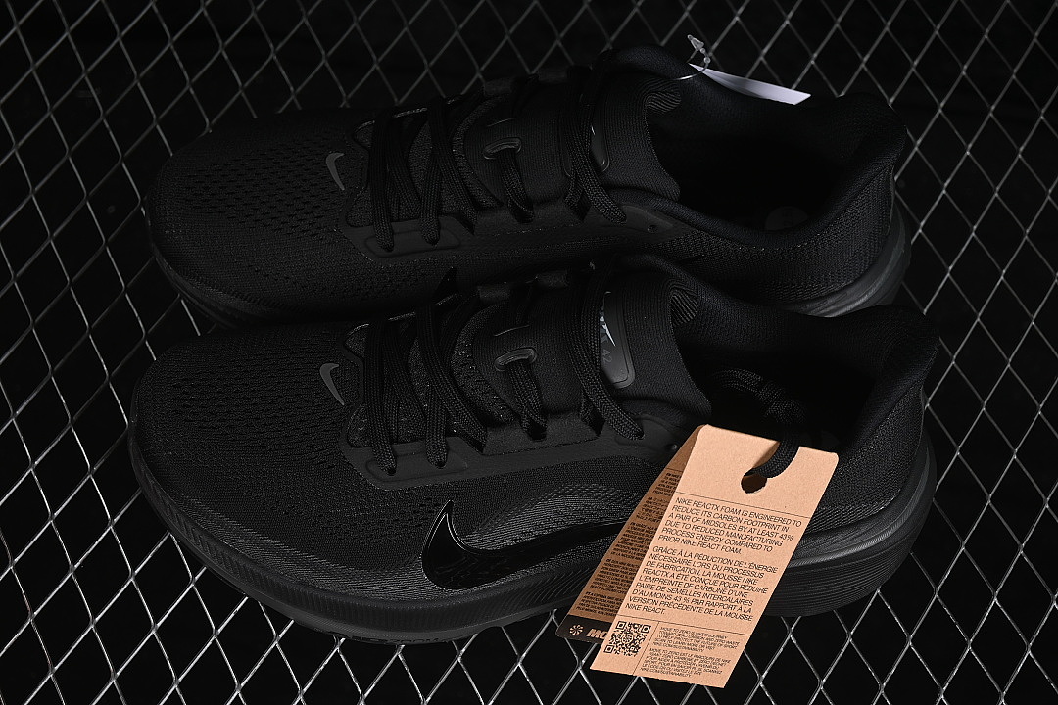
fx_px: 2204
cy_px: 352
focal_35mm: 75
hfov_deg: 27.0
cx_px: 529
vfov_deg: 18.2
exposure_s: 1/50
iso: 160
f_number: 6.3
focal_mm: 50
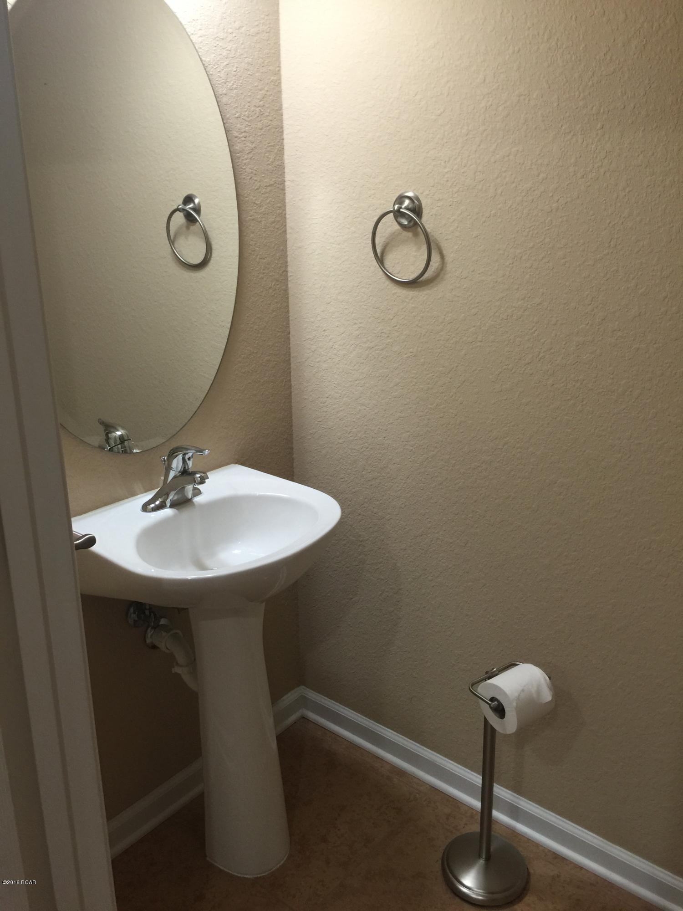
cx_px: 342
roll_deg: +0.9
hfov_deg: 48.2
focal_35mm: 29
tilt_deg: -16.9
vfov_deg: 61.7
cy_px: 456
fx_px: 763
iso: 50
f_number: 2.2
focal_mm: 4.15
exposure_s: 1/15
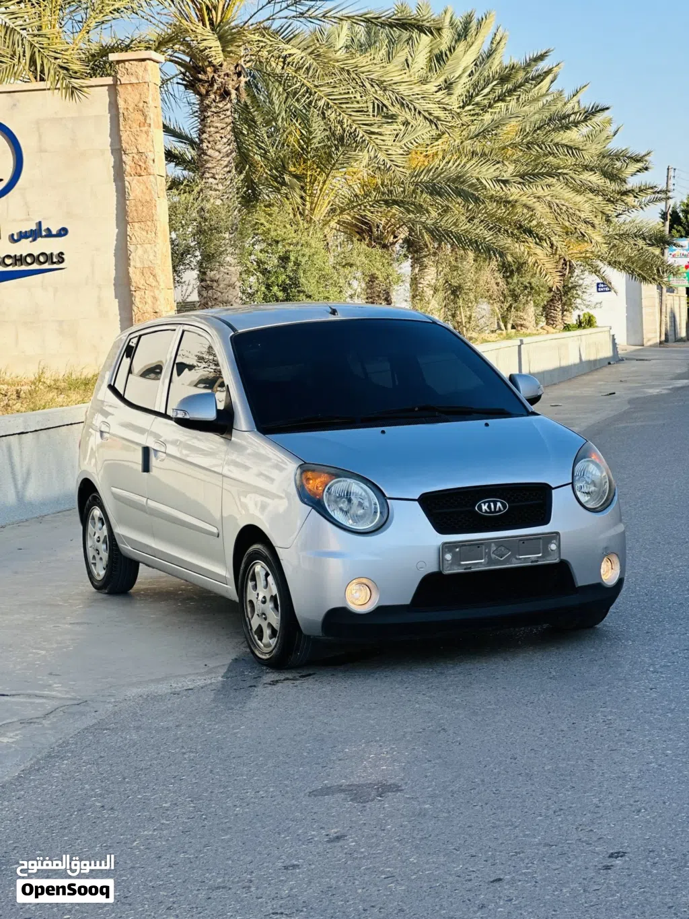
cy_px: 460
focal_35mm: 77
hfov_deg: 19.1
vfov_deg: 25.3
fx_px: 2043
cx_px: 344
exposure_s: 1/278
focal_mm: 9
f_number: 2.8
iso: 25
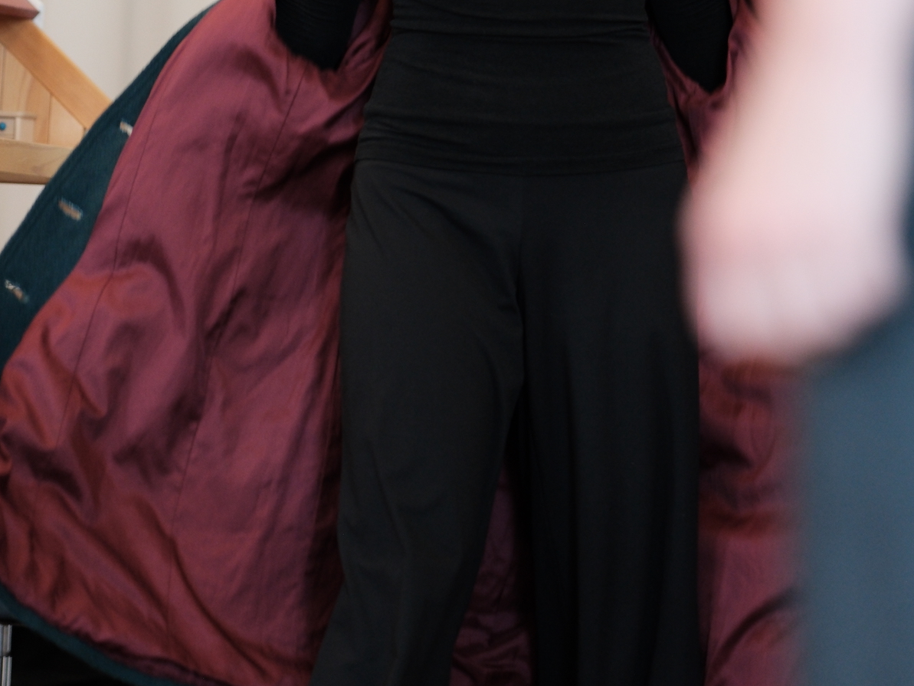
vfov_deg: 6.3
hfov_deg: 8.4
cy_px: -109
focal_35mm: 235
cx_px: 454
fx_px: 6206
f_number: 2
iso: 1250
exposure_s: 1/250
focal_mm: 90
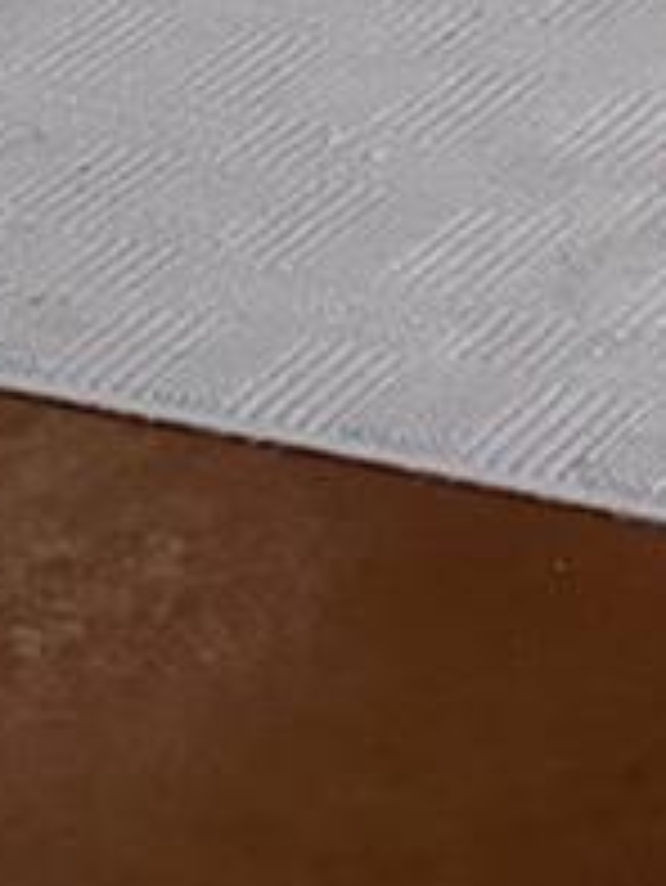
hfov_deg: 7.0
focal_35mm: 183
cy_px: -2188
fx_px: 4689
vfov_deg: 8.2
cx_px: 2248
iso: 500
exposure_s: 1/60
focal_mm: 6.76
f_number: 1.78
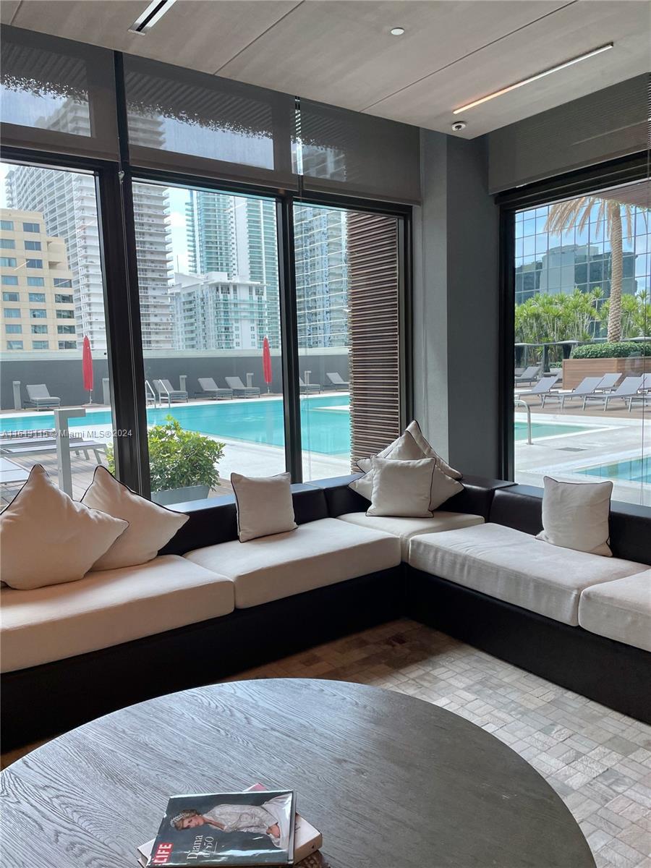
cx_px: 326
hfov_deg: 53.1
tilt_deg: -4.0
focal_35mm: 26
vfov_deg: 67.3
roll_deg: +2.0
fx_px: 652
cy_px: 434
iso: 32
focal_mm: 4.2
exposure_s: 1/325
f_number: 1.6
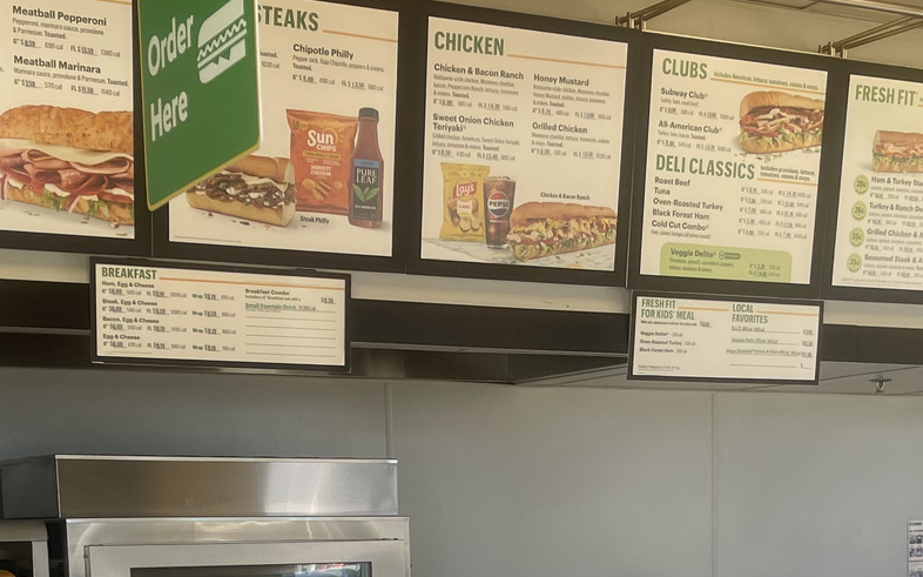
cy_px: 737
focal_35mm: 68
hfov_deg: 30.1
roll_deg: +0.9
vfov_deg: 18.0
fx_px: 1710
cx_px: 544
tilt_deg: -7.4
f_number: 1.6
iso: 32
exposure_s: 1/190
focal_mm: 5.1
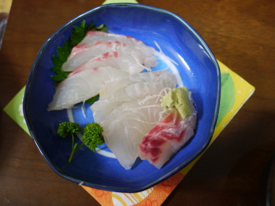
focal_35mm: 40
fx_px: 318
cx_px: 138
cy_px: 103
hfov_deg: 46.8
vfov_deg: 36.0
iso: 160
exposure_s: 1/30
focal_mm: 20
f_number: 1.7
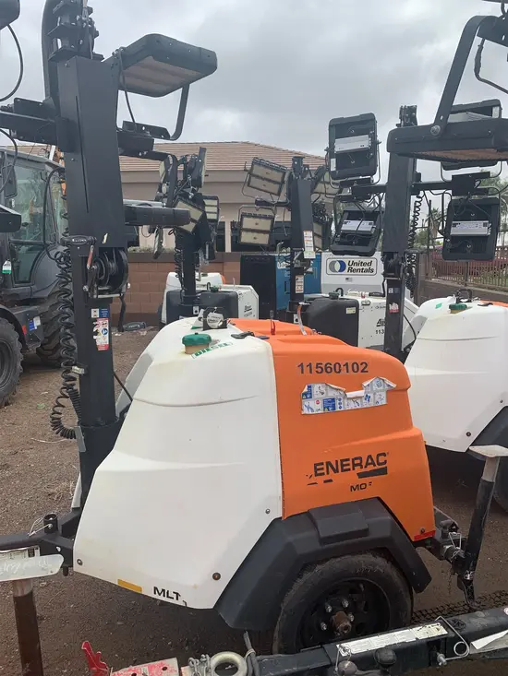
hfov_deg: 53.1
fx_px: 509
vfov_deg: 67.3
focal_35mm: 26
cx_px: 254
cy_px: 338
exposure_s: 1/1447
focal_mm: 4.25
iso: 25
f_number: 1.8
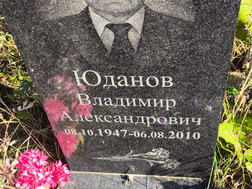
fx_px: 364
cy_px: 94
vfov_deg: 29.1
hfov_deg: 38.2
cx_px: 126
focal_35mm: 50
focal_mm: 4.71
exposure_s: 1/470
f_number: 1.7
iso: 50
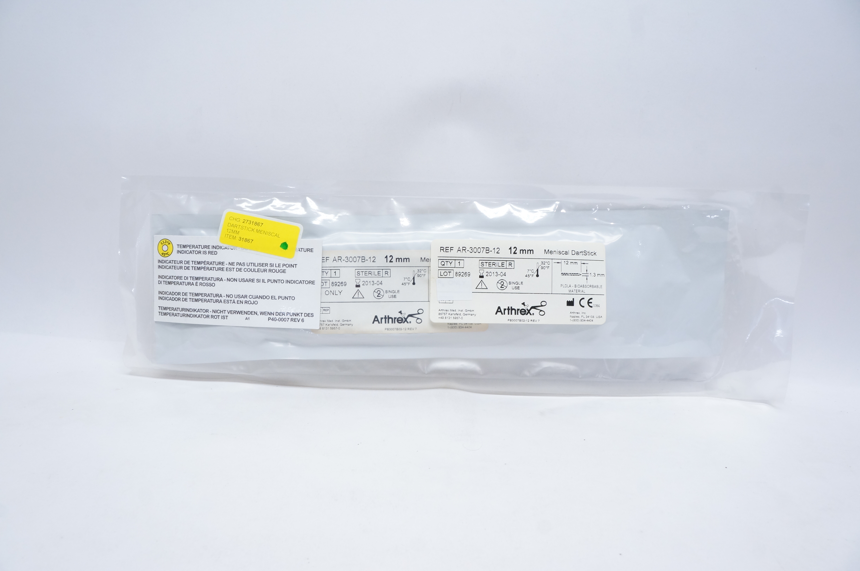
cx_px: 430
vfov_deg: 47.8
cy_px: 286
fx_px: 644
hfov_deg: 67.4
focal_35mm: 27
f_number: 9
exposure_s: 1/25
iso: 800
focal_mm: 18
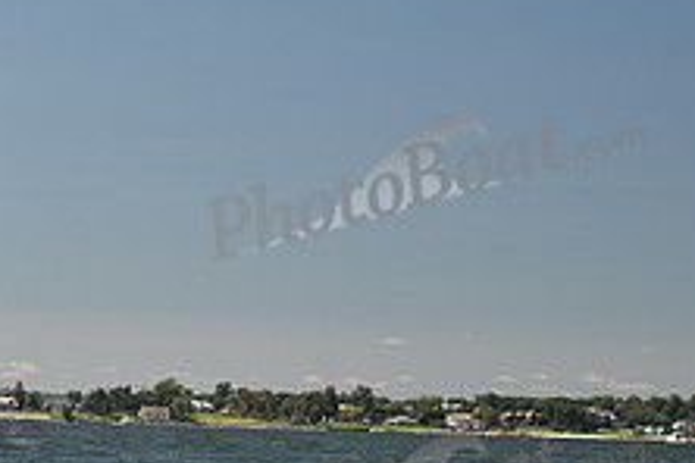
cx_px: 47
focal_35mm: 183
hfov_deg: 11.2
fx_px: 3533
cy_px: 61
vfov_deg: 7.5
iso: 250
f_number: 2.8
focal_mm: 70
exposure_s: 1/1600
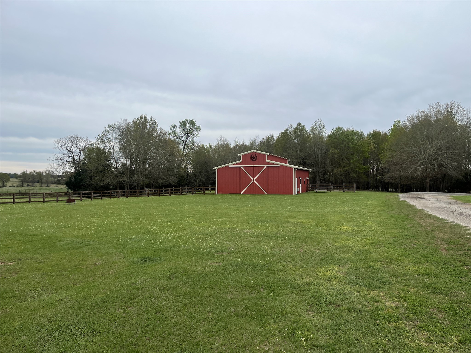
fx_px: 354
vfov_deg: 53.1
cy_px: 176
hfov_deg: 67.3
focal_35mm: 26
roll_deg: -0.2
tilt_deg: -1.2
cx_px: 236
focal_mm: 5.1
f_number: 1.6
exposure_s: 1/2222
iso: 50
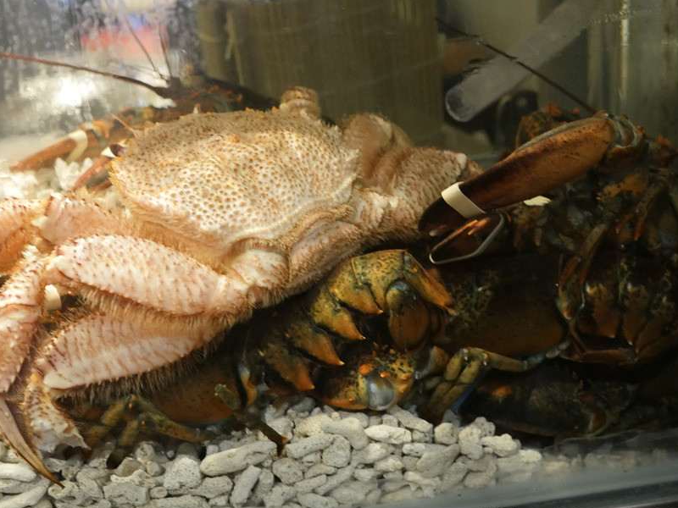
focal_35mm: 50
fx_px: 979
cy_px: 262
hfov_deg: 38.2
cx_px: 339
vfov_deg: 29.1
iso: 2500
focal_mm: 20
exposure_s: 1/60
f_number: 2.5
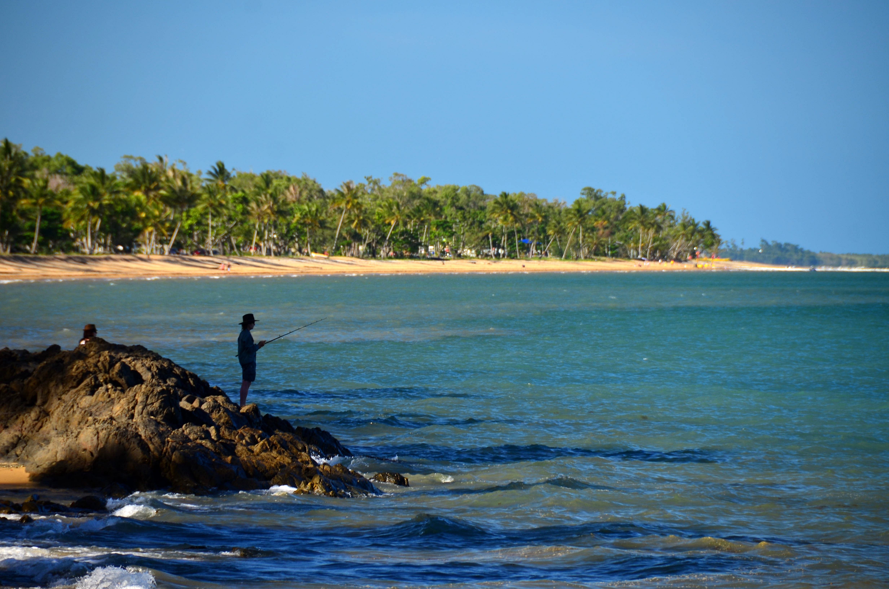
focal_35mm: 300
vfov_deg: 4.6
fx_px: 7393
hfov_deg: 6.9
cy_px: 294
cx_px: 444
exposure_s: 1/200
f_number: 5.6
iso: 100
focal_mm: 200
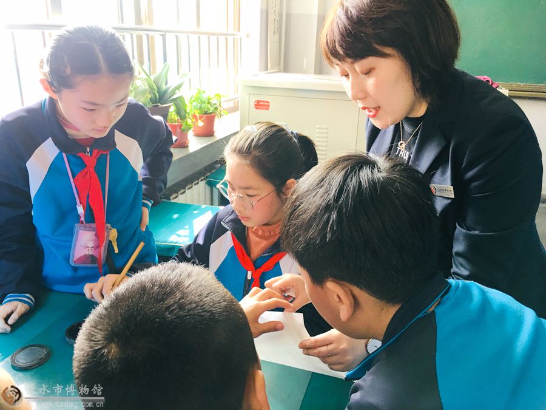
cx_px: 273
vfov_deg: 48.2
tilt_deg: -17.8
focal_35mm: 29
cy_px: 205
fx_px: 457
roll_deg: -2.0
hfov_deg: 61.7
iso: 40
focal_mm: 4.15
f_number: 2.2
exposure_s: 1/33
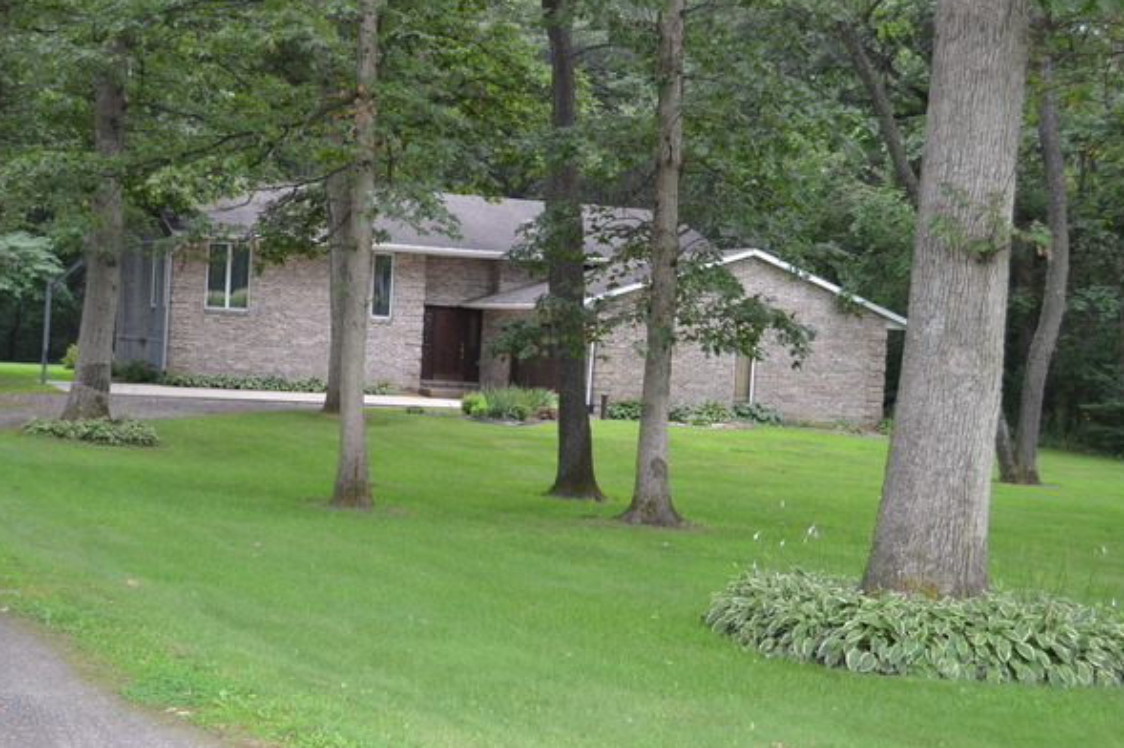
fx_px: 1935
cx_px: 540
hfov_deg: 32.4
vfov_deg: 21.9
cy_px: 369
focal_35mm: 62
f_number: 5.6
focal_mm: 38
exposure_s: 1/125
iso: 320
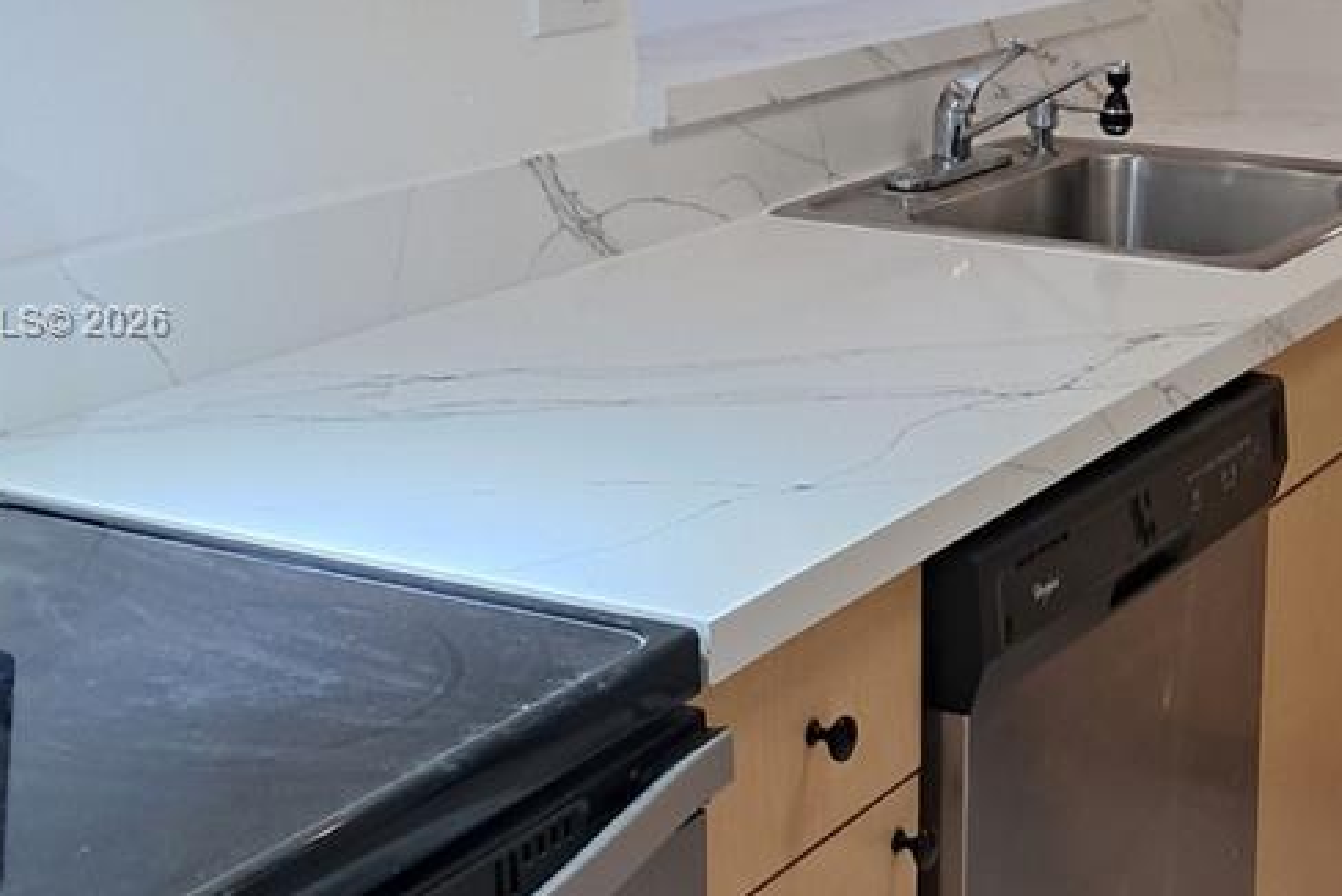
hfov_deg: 29.0
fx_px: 2574
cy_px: 324
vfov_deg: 19.7
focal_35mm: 69
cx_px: 896
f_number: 1.8
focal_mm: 4
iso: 200
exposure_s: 1/30
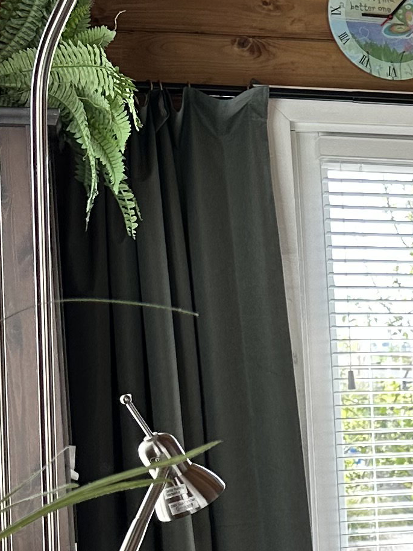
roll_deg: +0.0
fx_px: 1686
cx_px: 778
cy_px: 551
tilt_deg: -6.0
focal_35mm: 106
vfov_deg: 18.1
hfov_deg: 12.6
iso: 64
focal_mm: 6.86
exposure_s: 1/230
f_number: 1.78
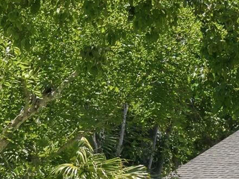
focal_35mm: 164
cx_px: 533
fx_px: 1132
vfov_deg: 9.0
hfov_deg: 10.7
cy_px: 143
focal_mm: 8.7
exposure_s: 1/3200
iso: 180
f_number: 1.8
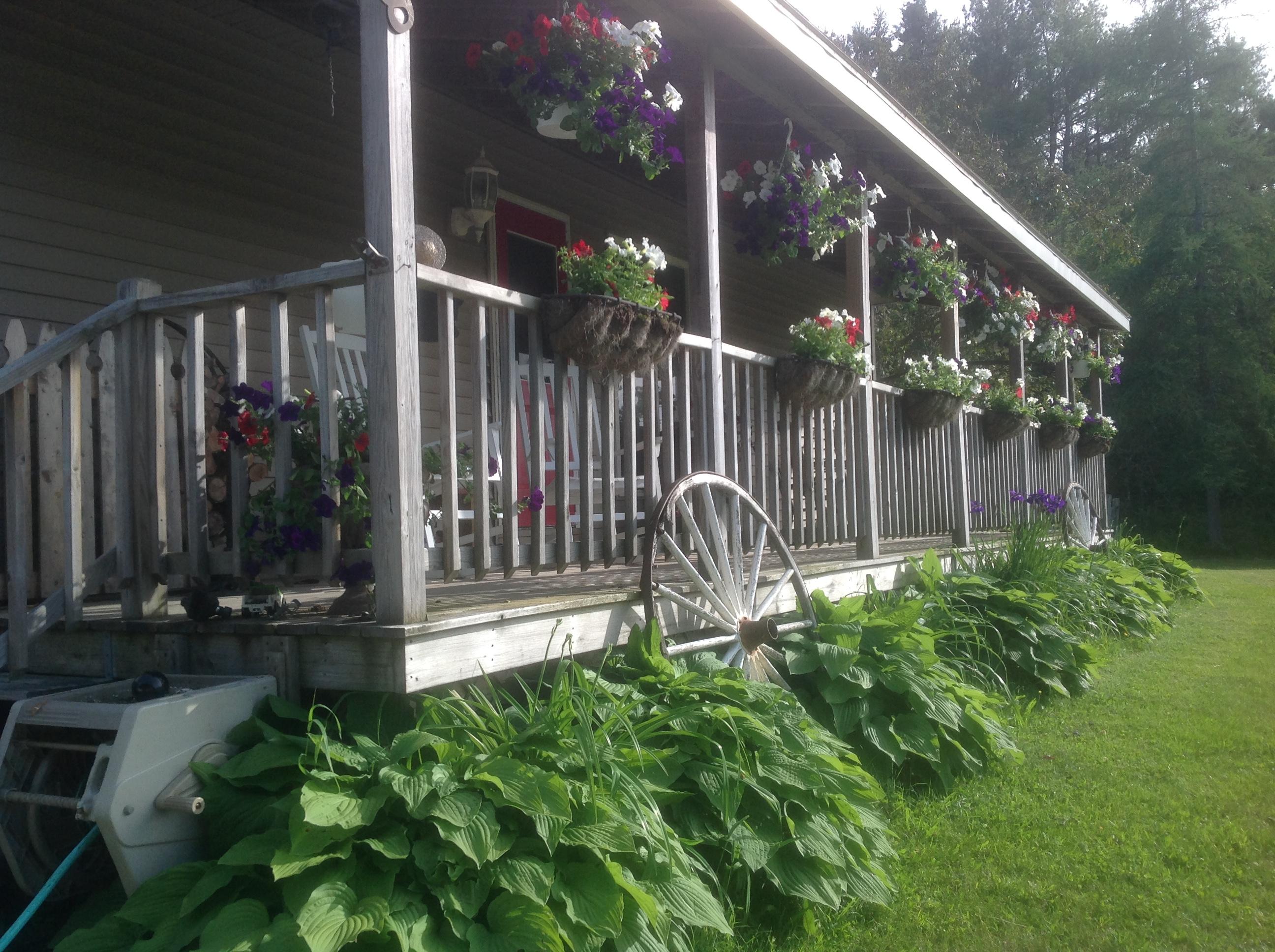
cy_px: 476
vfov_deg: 40.6
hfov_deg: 52.7
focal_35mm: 35
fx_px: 1287
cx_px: 638
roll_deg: +3.0
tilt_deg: +1.2
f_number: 2.4
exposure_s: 1/570
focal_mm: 4.28
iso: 50
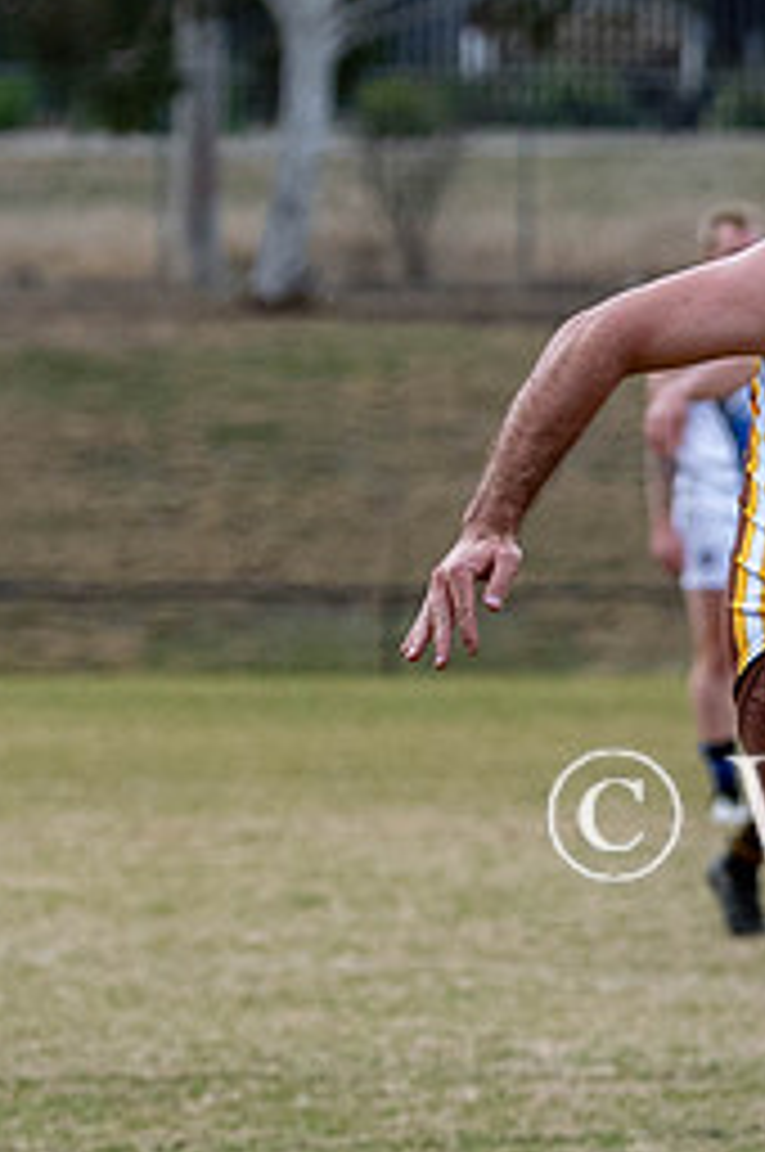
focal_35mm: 777
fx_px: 24832
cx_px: 1083
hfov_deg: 1.8
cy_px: 624
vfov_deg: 2.7
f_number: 3.5
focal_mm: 112
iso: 450
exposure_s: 1/1600
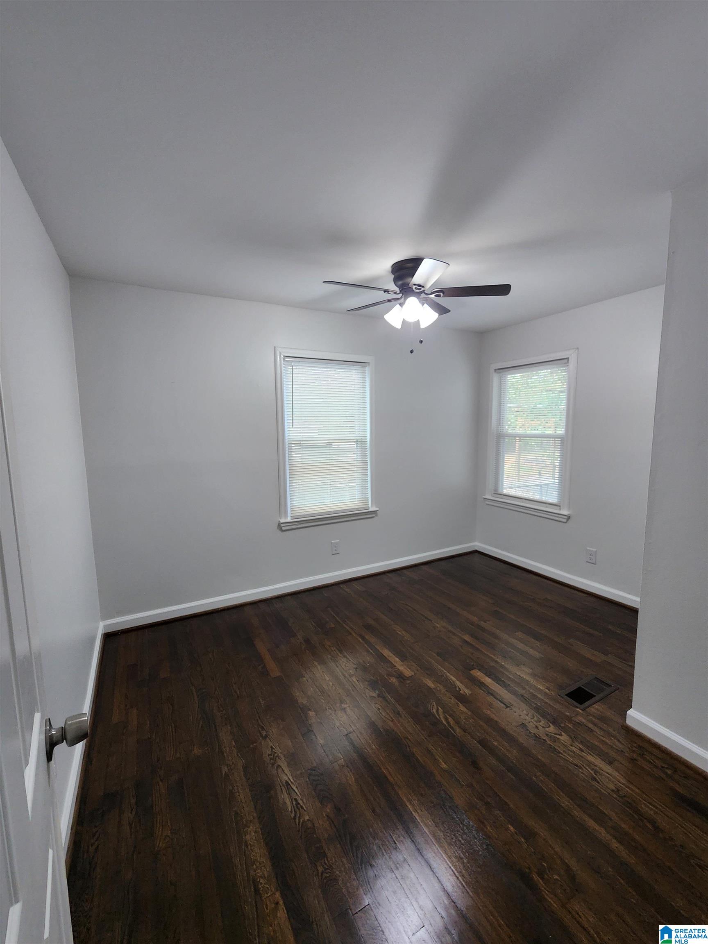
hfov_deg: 89.9
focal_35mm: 13
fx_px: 355
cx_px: 354
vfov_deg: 106.2
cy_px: 472
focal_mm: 2.2
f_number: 2.2
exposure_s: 1/60
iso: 200
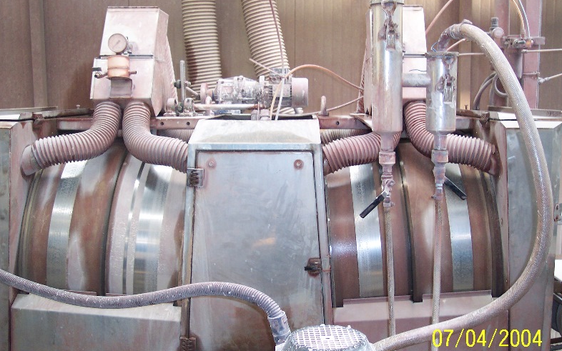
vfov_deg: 31.2
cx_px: 285
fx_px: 628
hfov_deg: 48.2
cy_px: 177
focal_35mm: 41
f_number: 2.8
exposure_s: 1/30
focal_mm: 8
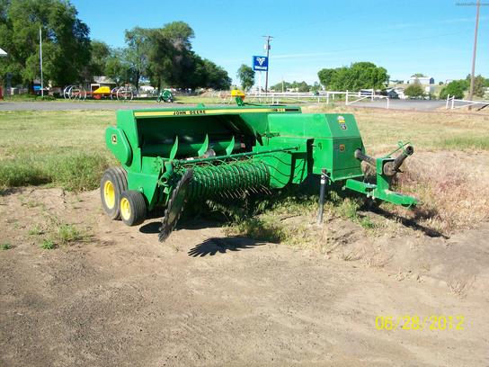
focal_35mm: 34
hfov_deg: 54.0
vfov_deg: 41.8
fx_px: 480
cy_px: 184
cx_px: 244
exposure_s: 1/251
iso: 80
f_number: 5.5
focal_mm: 5.7
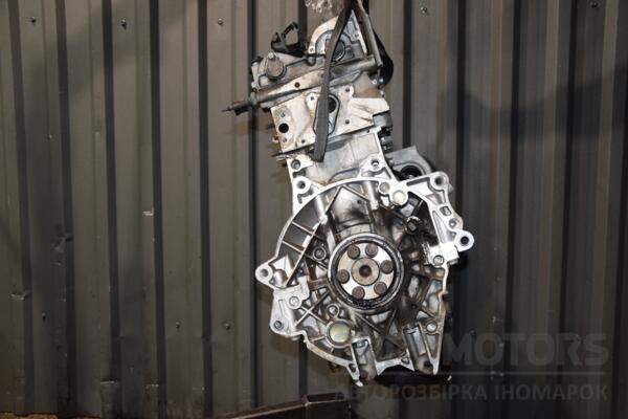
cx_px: 314
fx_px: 628
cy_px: 210
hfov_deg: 53.1
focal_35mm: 36
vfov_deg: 36.9
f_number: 5
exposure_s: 1/60
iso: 800
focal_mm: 24
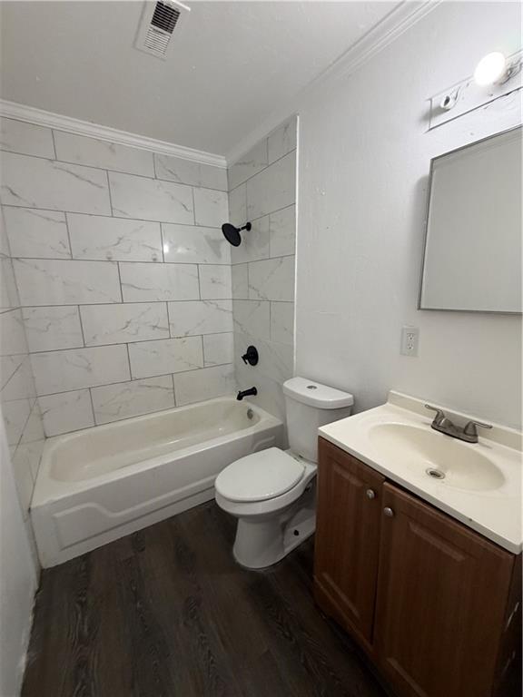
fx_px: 282
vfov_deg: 102.1
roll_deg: +0.6
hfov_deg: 85.7
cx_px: 262
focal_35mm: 14
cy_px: 348
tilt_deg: -13.8
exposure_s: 1/60
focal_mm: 2.22
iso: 200
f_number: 2.2
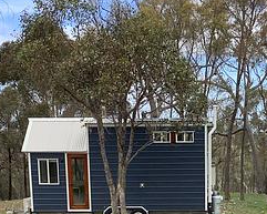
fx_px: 617
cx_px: 191
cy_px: 251
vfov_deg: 18.7
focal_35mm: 78
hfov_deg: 24.2
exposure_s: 1/338
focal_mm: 3.3
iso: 25
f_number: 2.4
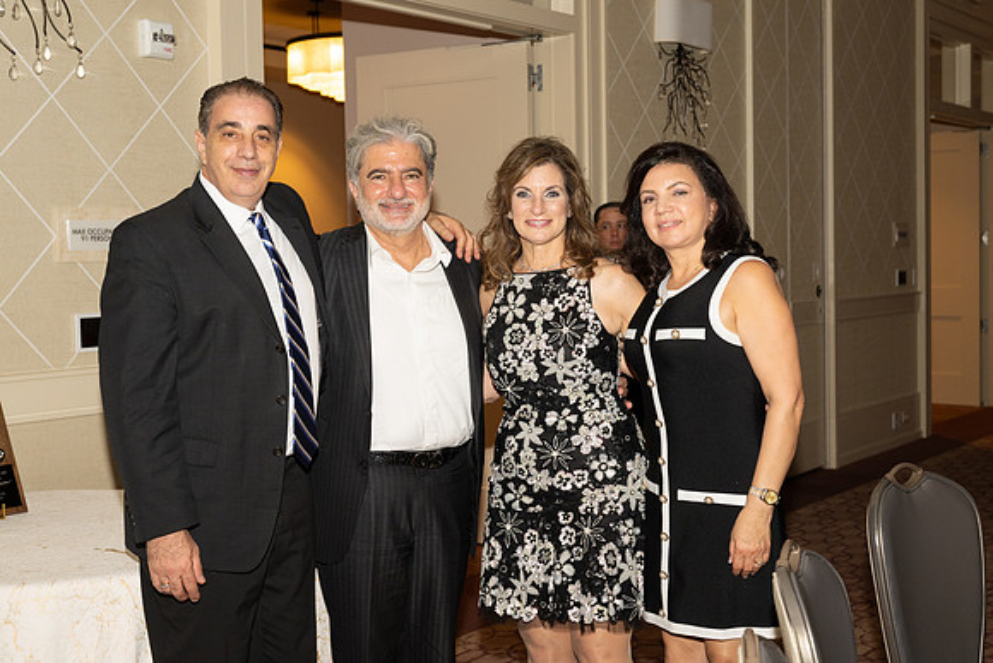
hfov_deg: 41.1
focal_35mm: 48
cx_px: 496
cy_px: 332
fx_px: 1324
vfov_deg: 28.1
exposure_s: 1/100
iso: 800
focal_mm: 48
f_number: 5.6
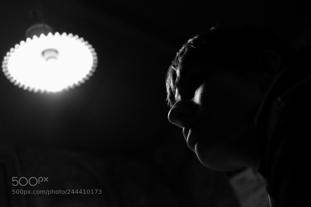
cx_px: 156
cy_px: 104
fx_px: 354
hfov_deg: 47.4
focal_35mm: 41
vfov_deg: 32.6
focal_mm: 27
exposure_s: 1/640
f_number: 3.2
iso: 6400
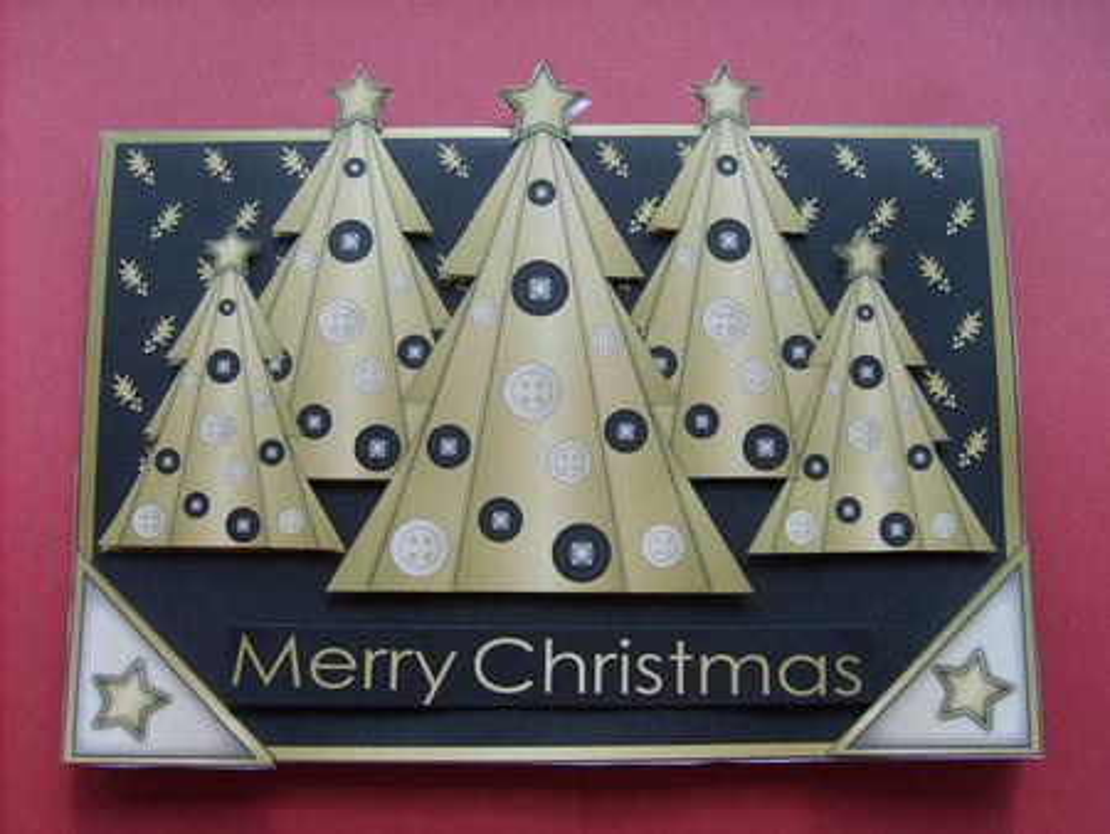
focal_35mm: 35
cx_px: 555
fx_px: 1123
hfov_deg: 52.6
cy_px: 417
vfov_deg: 40.7
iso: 50
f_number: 2.8
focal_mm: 5.8
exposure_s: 1/250
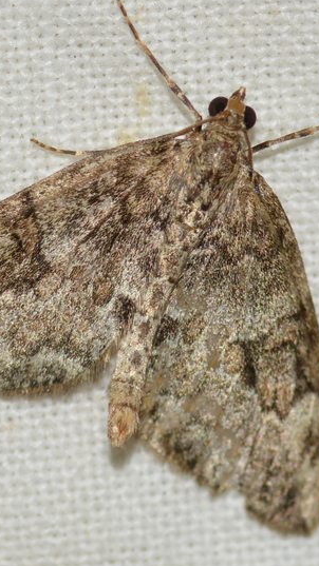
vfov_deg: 7.7
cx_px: 162
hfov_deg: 4.3
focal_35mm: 281
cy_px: 277
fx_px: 4226
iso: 100
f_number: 11
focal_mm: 100
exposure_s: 1/200
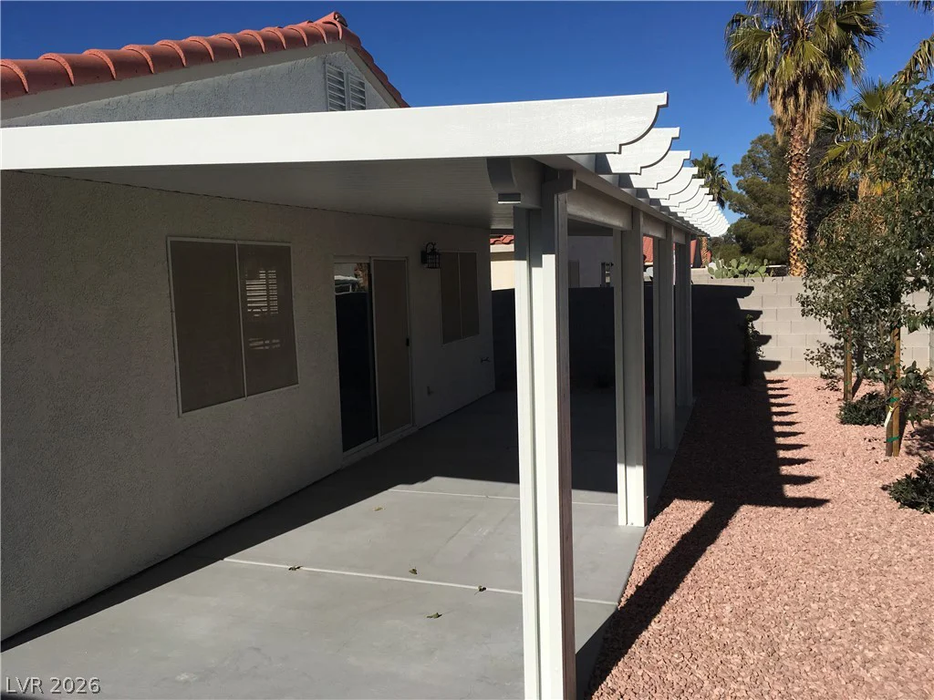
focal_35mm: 29
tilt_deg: -6.1
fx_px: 782
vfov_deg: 48.2
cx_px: 467
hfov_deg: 61.7
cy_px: 350
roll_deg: +1.9
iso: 25
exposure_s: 1/4525
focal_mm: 4.15
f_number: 2.2
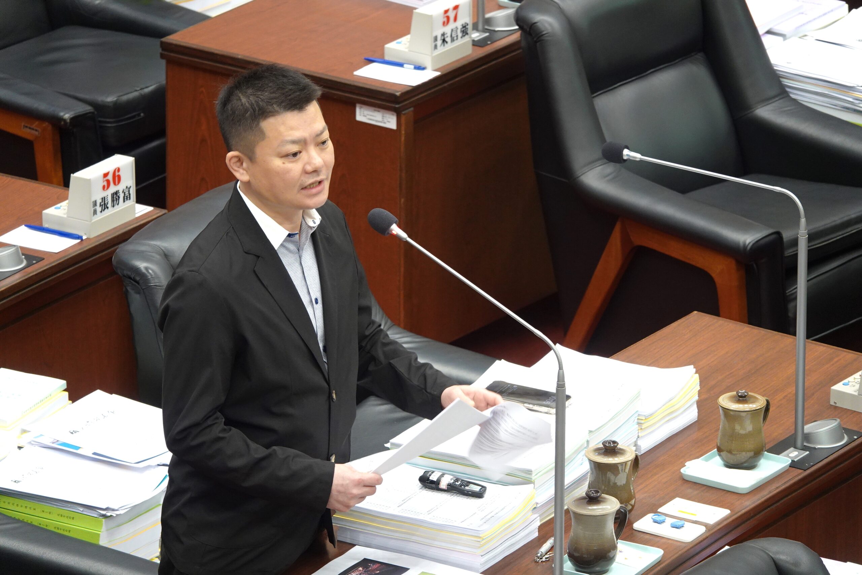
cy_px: 288
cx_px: 431
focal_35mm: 341
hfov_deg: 6.0
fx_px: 8165
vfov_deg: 4.0
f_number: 4
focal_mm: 124.94
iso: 800
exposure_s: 1/40
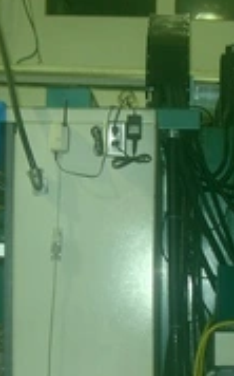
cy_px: 260
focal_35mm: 81
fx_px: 828
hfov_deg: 15.7
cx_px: 247
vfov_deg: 25.4
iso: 100
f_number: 2.8
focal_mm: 6.3
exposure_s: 1/45
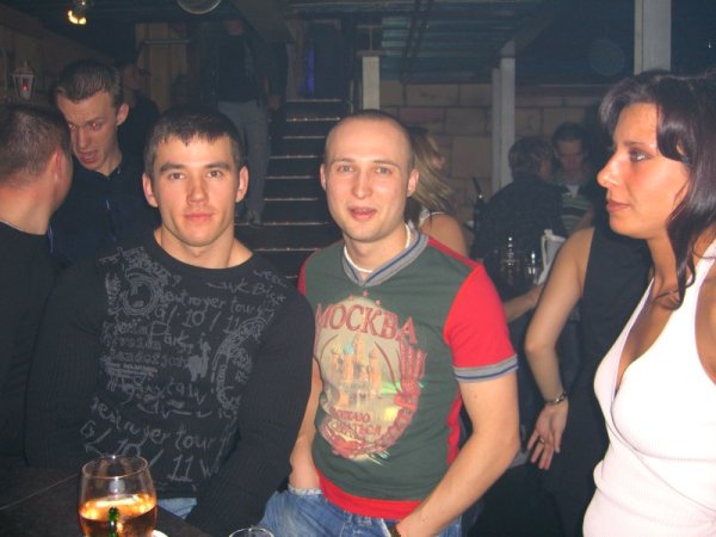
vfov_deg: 37.7
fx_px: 786
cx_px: 358
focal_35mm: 38
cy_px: 268
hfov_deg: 49.0
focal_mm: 7.9
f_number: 2.8
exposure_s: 1/60
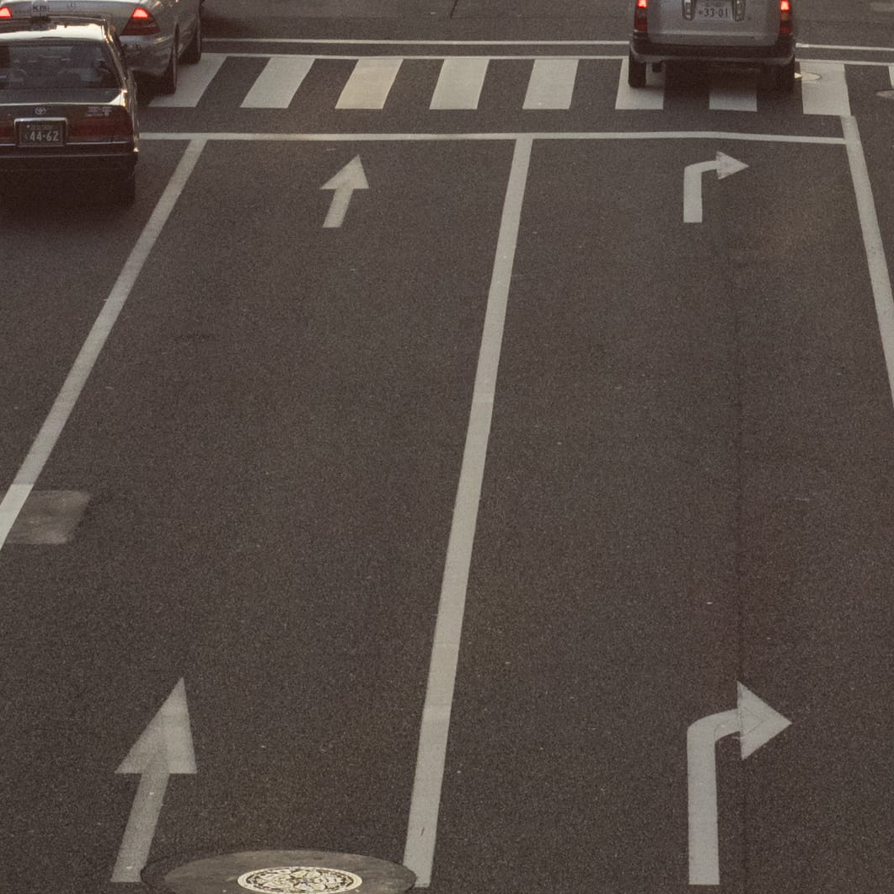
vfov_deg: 7.2
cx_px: 471
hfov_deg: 7.3
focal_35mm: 241
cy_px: -300
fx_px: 7042
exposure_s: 1/4000
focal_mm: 50
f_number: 8
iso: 2500
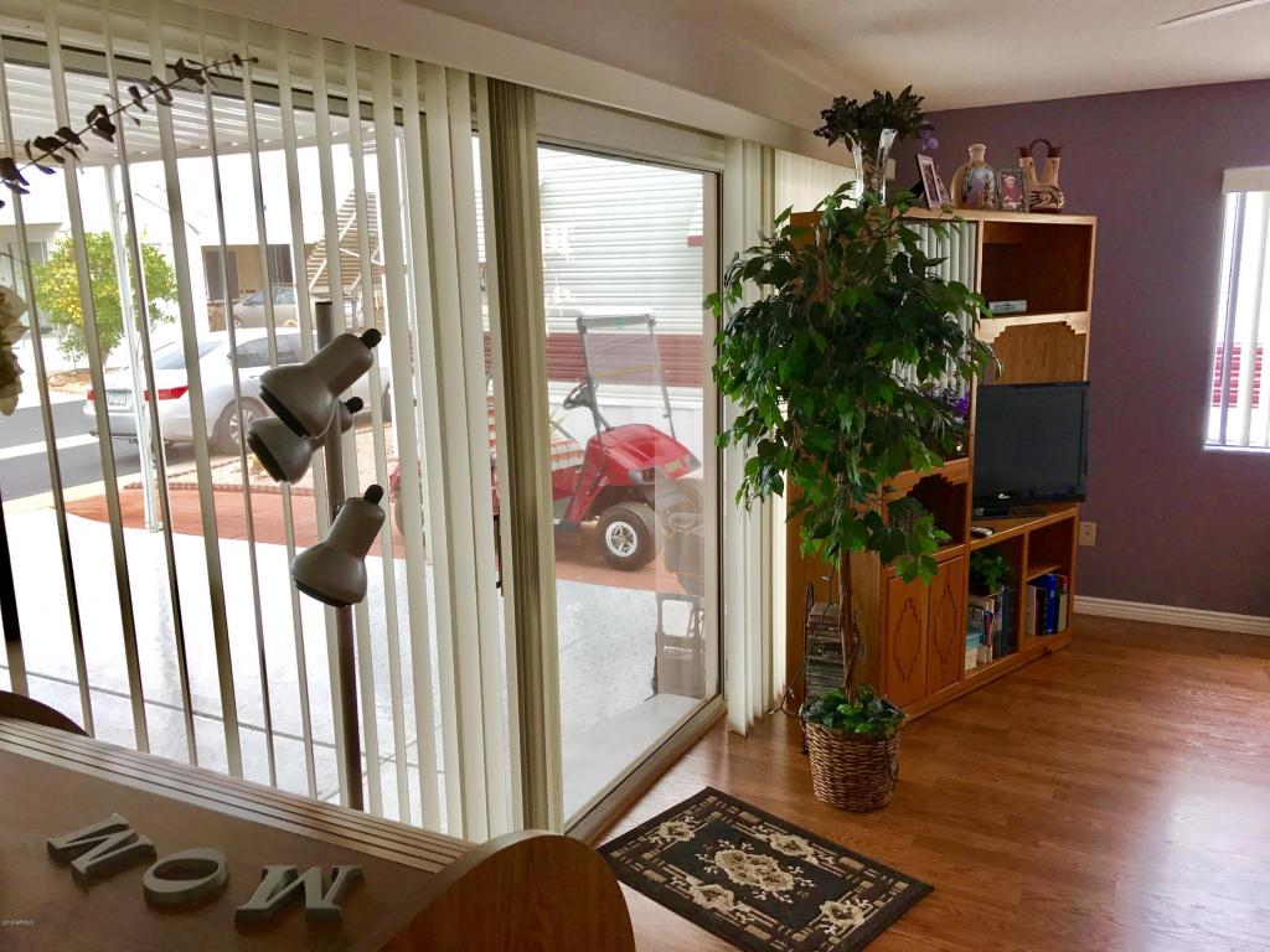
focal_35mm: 28
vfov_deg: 49.7
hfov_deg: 63.4
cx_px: 635
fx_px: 1027
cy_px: 476
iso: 25
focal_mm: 3.99
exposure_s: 1/60
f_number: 1.8
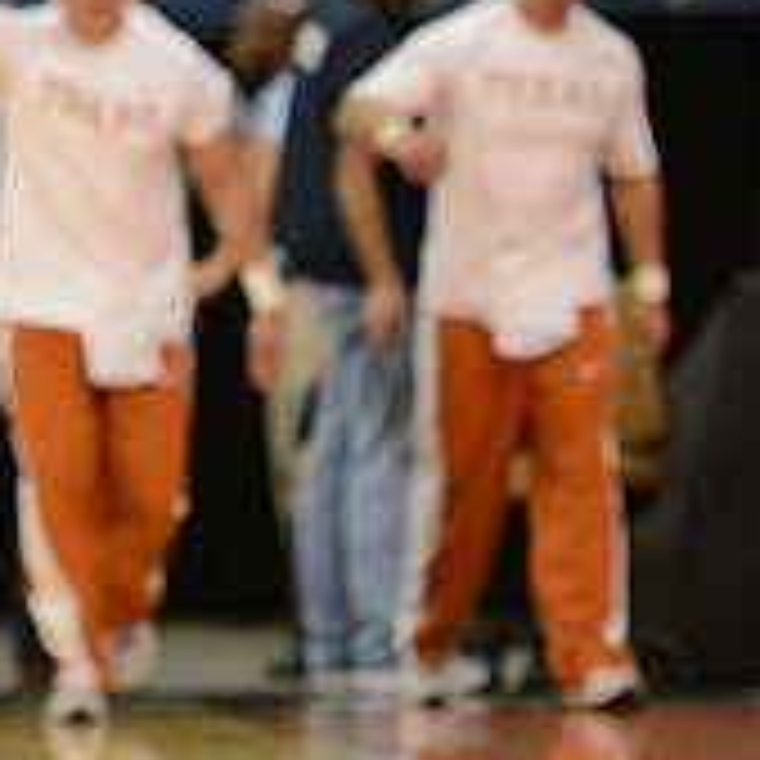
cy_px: 196
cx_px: -364
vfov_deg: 4.8
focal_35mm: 364
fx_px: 9042
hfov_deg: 4.8
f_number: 2.8
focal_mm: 125
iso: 2000
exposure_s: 1/1250
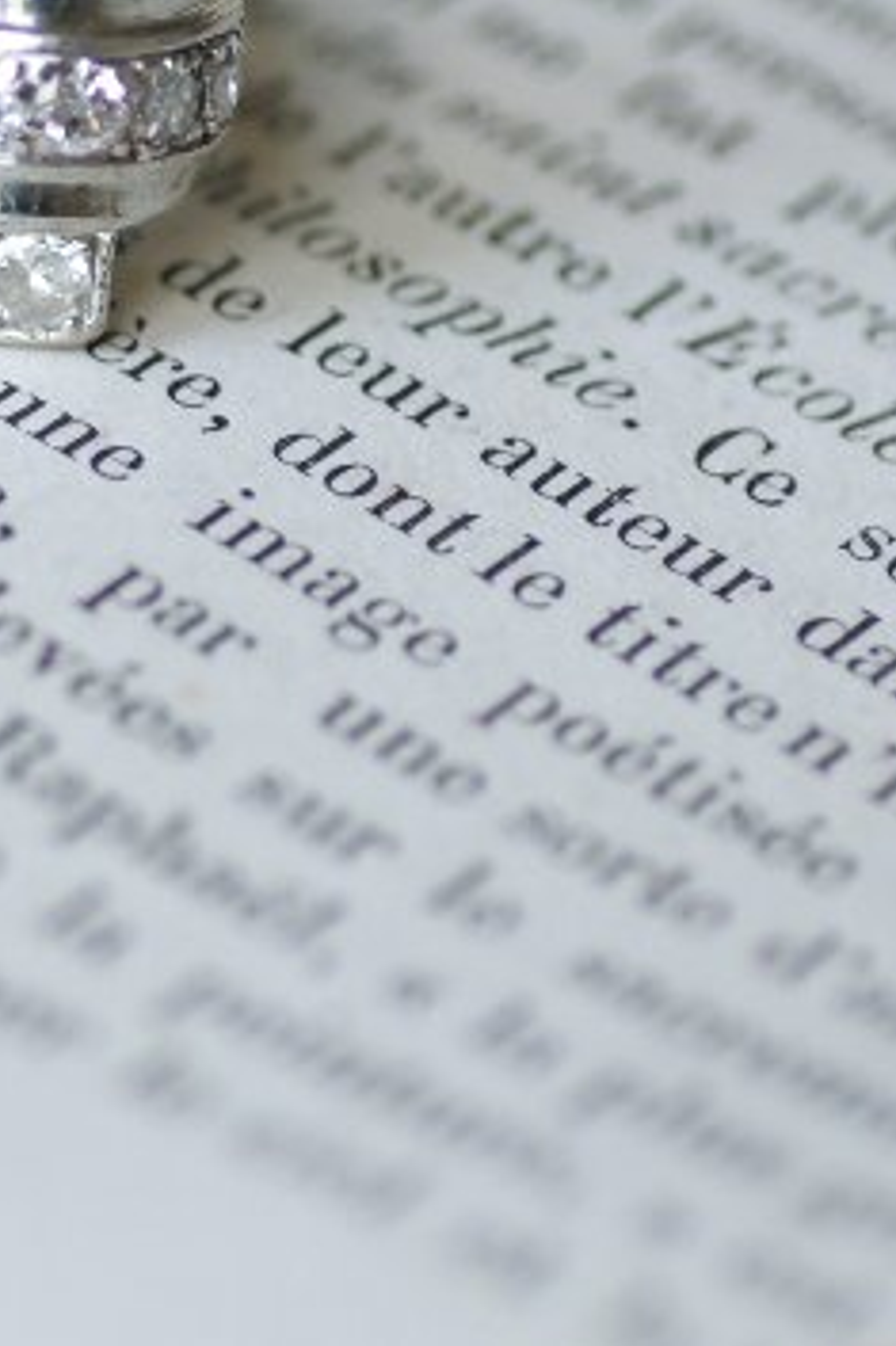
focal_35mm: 357
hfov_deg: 3.8
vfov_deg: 5.8
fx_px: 13340
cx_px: -141
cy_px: 149
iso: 200
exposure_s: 1/125
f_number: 2.8
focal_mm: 70
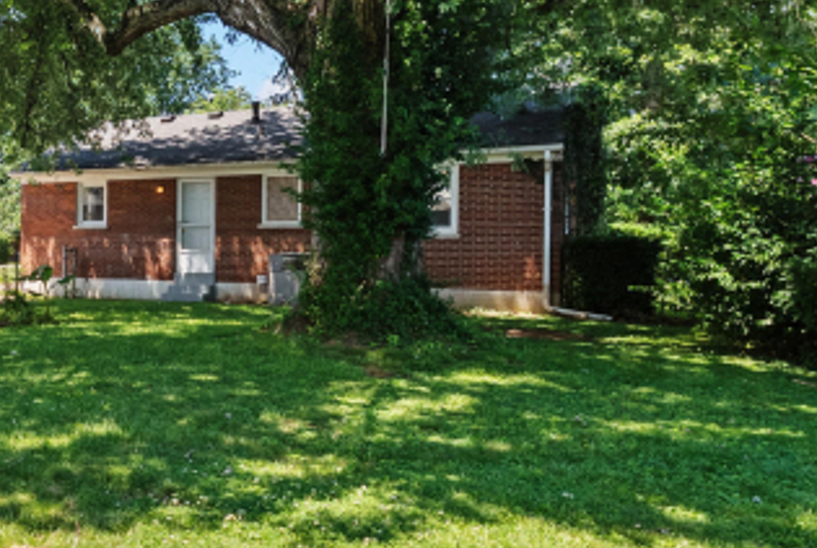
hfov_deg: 42.2
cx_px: -38
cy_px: 257
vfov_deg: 35.2
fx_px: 864
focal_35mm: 38
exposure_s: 1/50
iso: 400
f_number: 11
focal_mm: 16
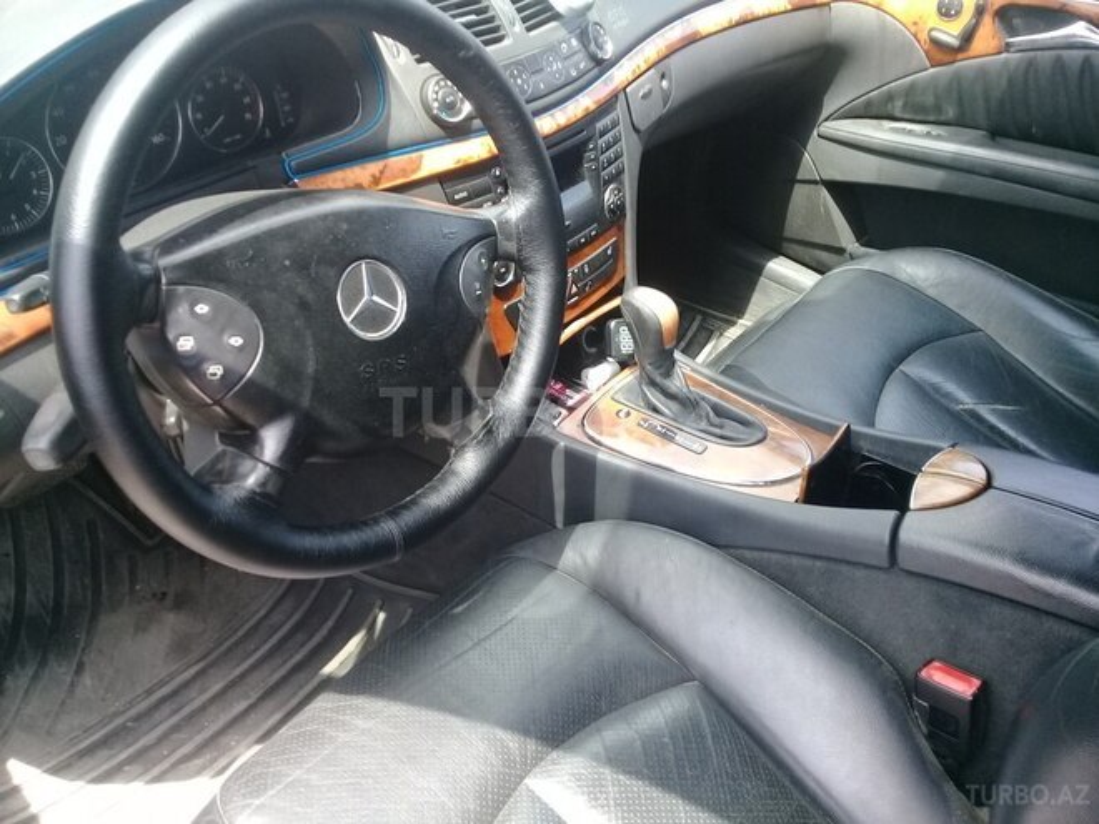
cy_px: 412
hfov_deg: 58.4
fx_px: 984
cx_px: 550
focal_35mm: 31
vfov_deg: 45.4
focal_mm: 3.3
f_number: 2.2
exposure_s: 1/114
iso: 50
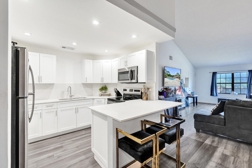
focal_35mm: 16
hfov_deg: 96.7
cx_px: 126
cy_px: 84
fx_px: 112
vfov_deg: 73.7
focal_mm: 16
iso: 1600
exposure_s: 1/40
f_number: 8
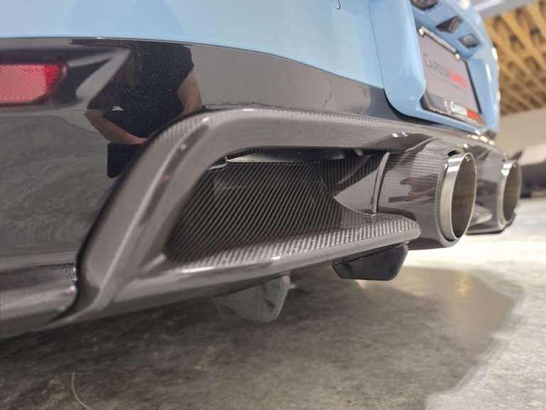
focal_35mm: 23
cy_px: 205
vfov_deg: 58.9
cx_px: 273
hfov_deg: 73.9
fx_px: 363
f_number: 1.4
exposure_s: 1/120
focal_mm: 6.5
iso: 250
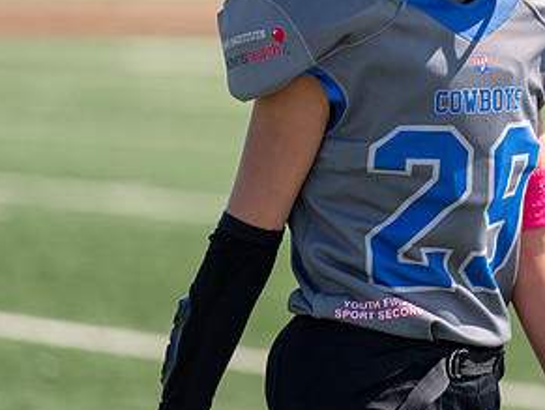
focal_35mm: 320
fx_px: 5044
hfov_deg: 6.2
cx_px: 487
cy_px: 24
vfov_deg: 4.7
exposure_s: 1/1000
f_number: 2.8
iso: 100
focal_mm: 148
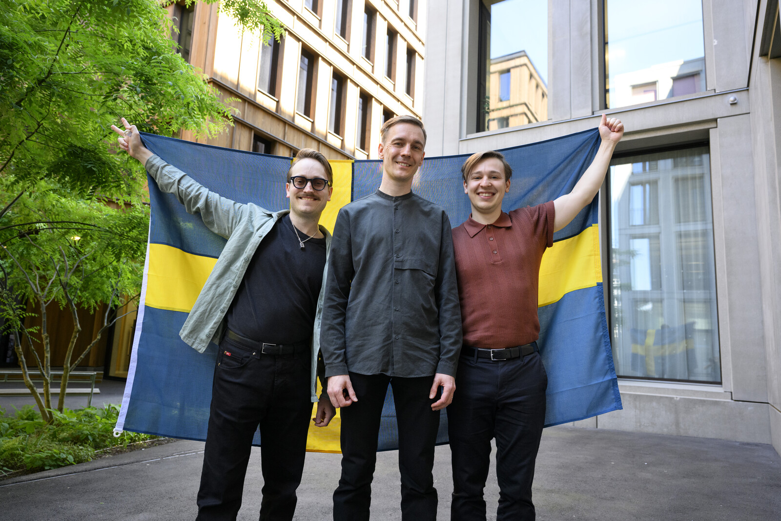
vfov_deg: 53.1
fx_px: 521
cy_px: 260
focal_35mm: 24
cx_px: 390
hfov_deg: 73.7
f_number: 4
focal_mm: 24
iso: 1600
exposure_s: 1/320
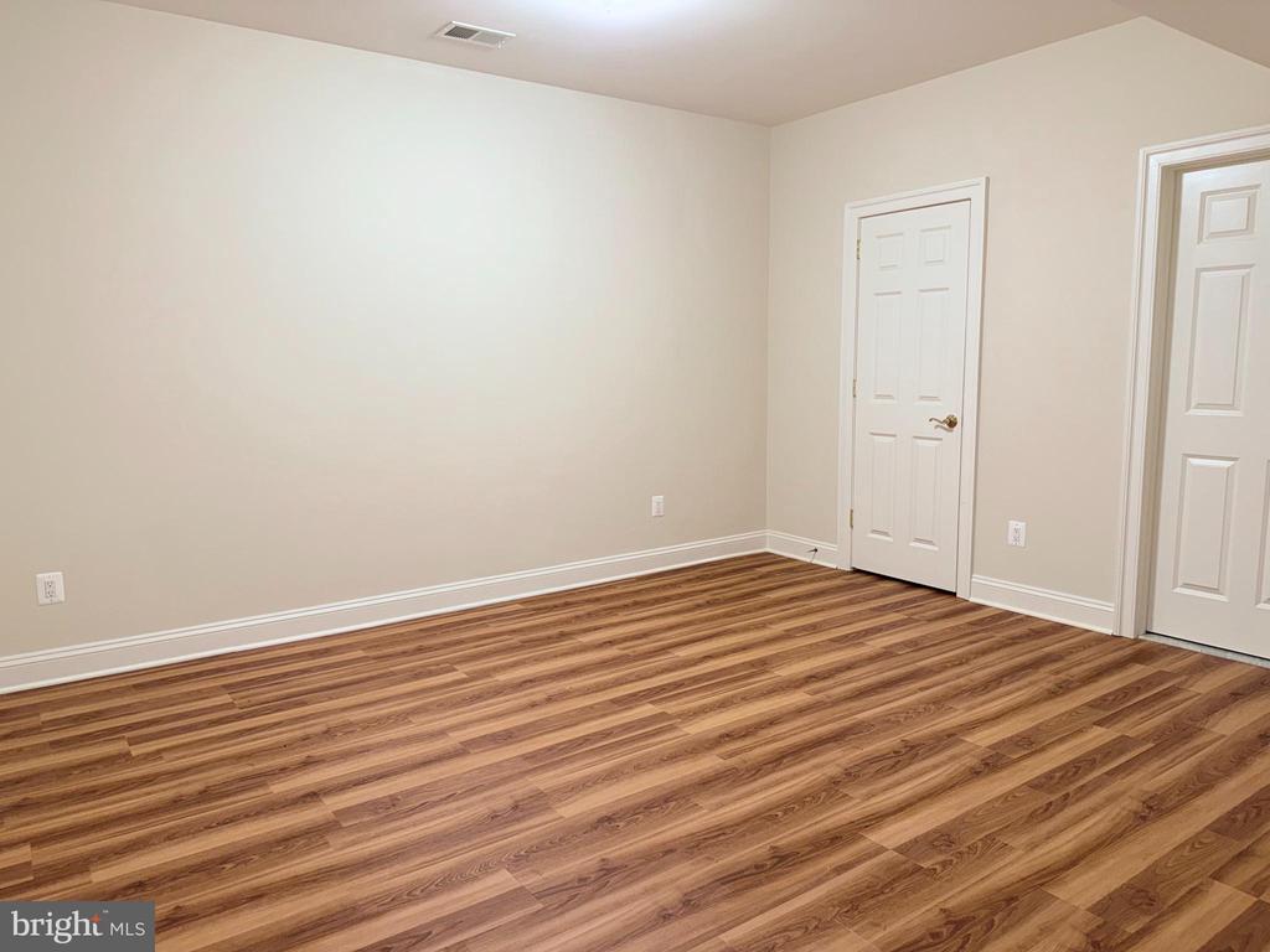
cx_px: 635
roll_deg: +0.5
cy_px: 476
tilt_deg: -7.7
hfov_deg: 71.6
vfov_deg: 56.8
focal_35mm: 24
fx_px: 881
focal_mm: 6.76
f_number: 1.78
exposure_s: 1/23
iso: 80
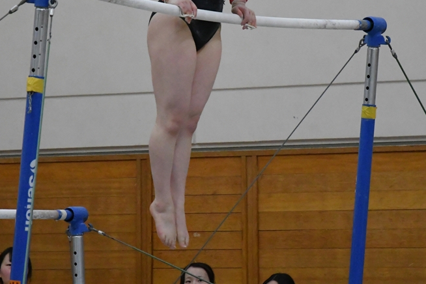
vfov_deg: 5.8
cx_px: 231
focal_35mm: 235
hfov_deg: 8.8
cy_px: 62
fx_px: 2781
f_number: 4
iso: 5600
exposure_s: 1/800
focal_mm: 80
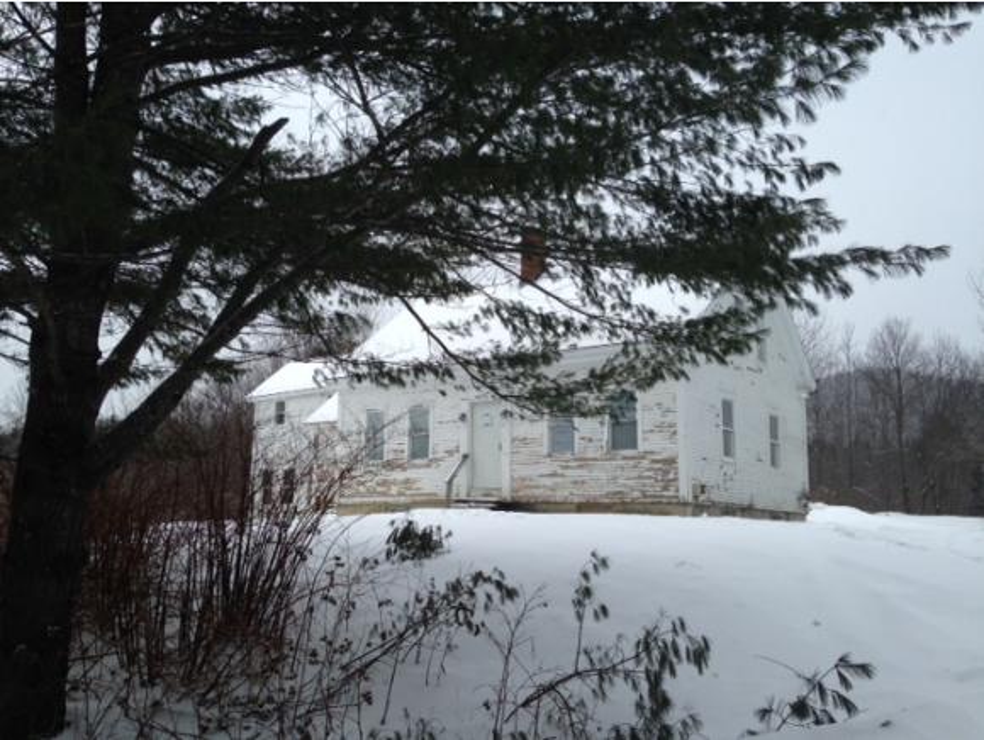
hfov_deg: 55.3
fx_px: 939
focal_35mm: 33
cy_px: 370
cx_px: 492
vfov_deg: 43.0
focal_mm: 4.12
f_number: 2.4
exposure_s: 1/786
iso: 50
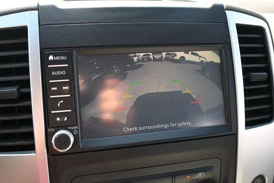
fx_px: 240
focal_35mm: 32
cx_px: 137
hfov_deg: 59.5
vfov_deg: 41.7
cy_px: 92
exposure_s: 1/125
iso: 400
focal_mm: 21
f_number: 4
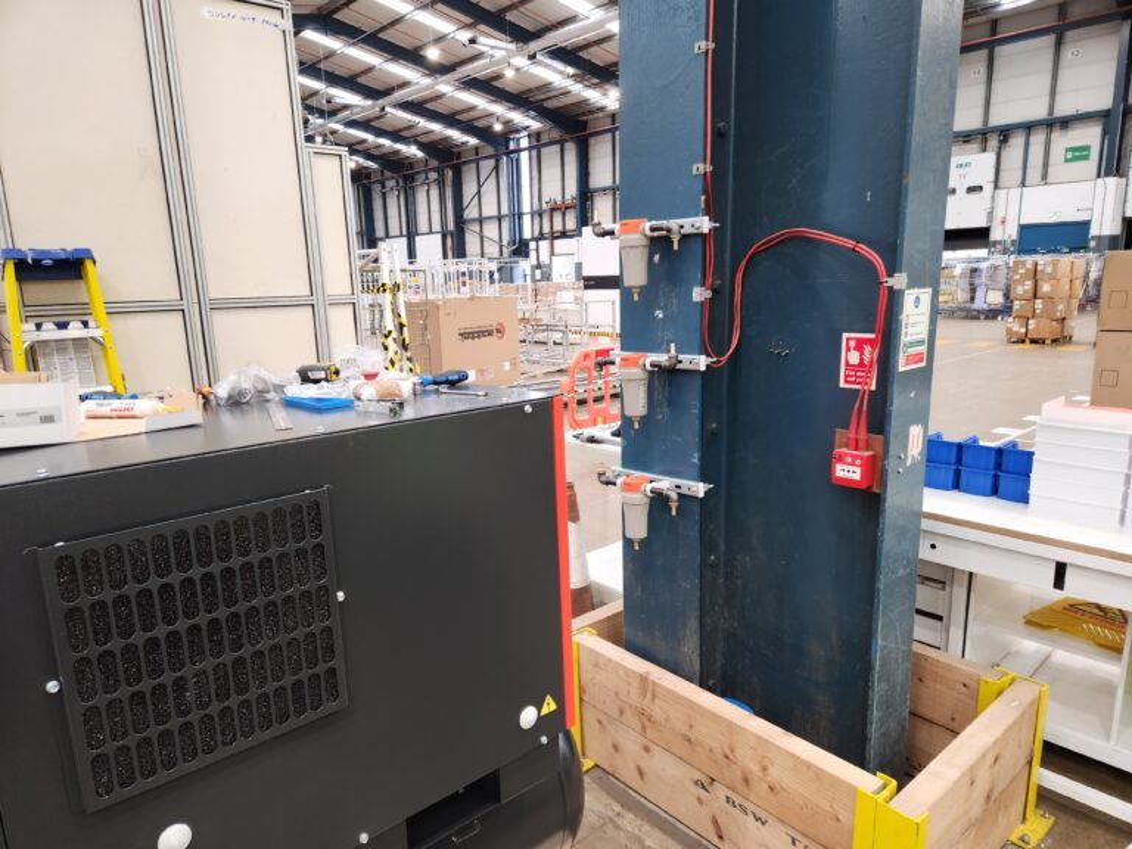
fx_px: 752
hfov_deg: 73.9
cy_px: 424
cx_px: 566
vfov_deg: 58.9
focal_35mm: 23
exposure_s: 1/100
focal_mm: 5.4
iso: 200
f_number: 1.8
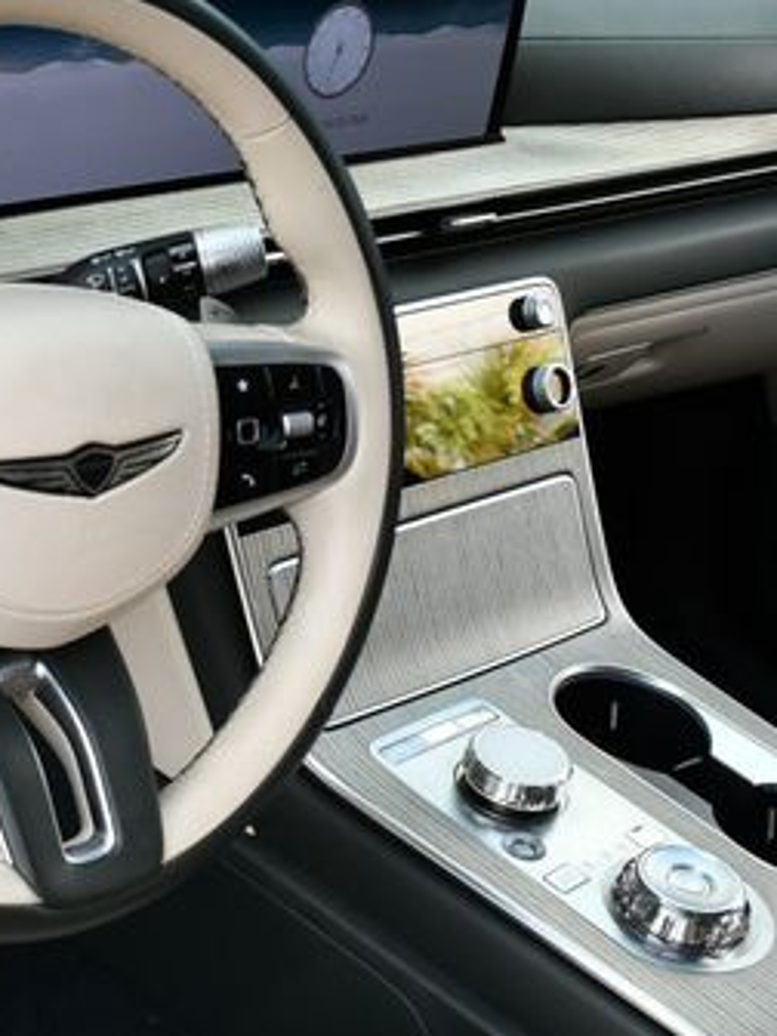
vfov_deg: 29.4
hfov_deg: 21.7
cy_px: 509
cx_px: 62
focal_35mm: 66
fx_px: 1975
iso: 400
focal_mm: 18
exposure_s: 1/250
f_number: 4.5
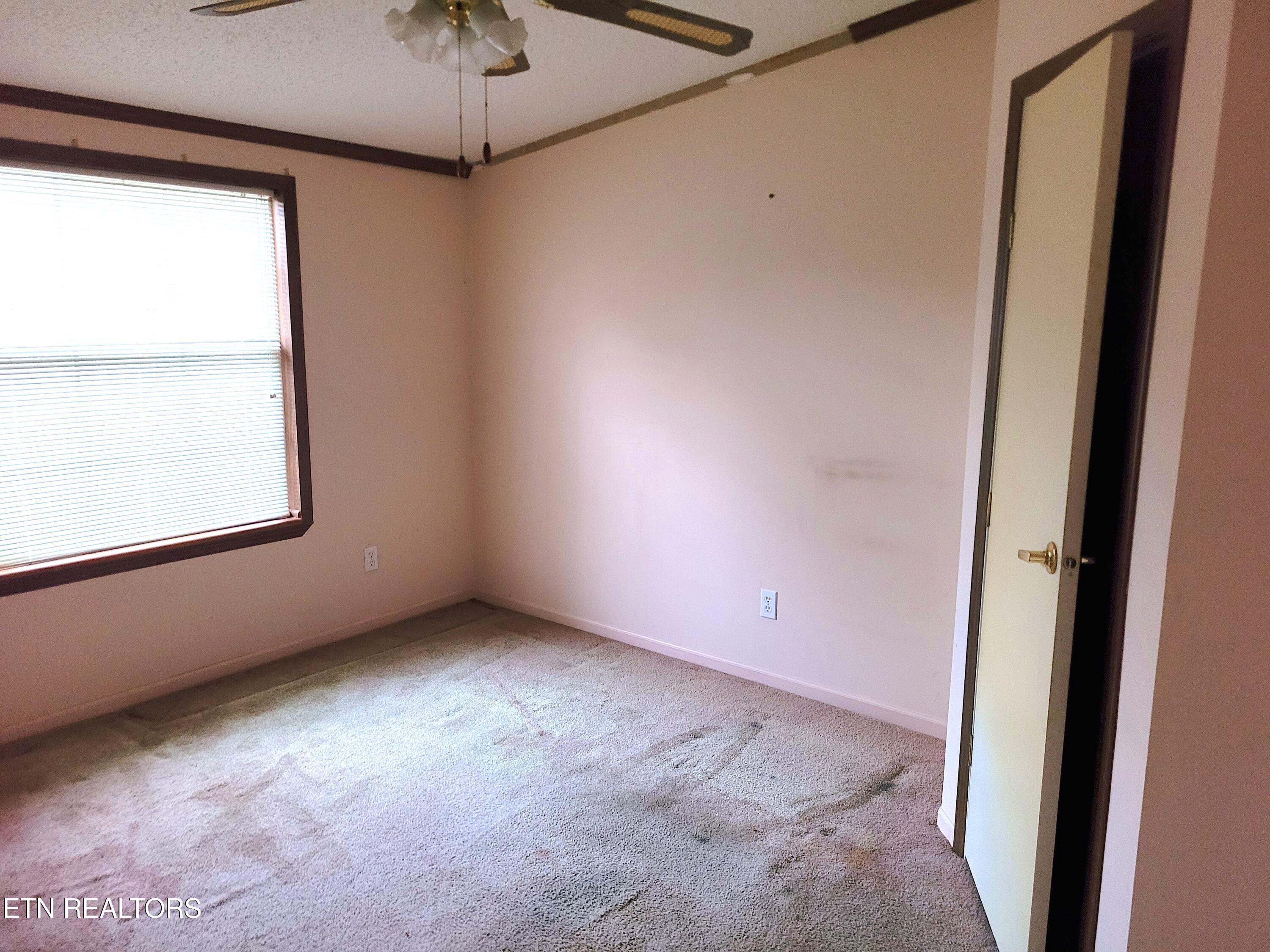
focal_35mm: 26
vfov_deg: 53.1
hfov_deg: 67.3
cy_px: 476
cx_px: 635
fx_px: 954
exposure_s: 1/40
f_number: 1.8
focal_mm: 5.4
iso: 500
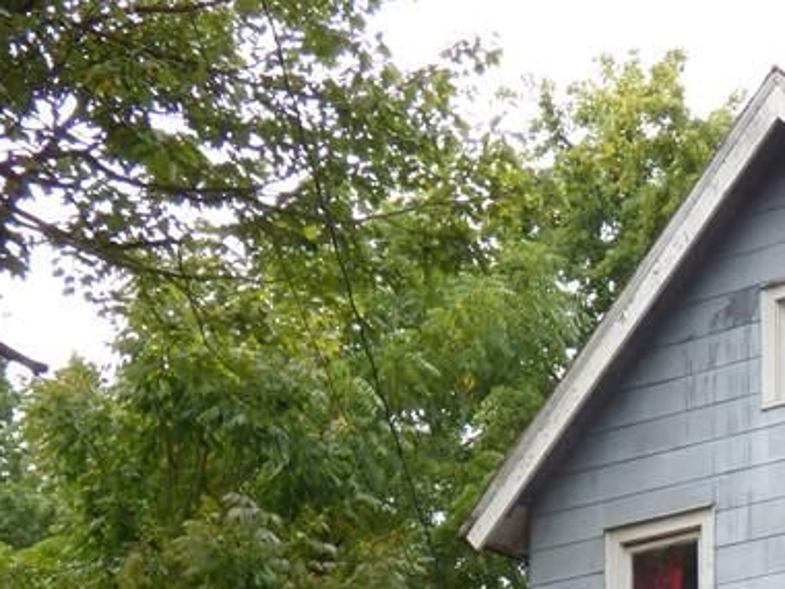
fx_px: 2200
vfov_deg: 14.6
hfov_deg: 19.6
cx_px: 785
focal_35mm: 97
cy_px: 773
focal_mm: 6.18
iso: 100
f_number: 3.4
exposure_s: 1/250
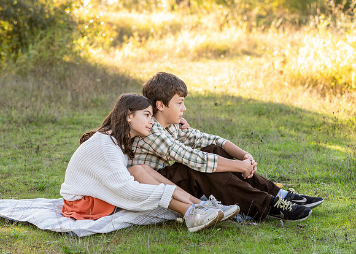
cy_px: 107
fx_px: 1079
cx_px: 136
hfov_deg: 18.7
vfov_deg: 13.4
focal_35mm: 107
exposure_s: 1/320
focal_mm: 85
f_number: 4
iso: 640
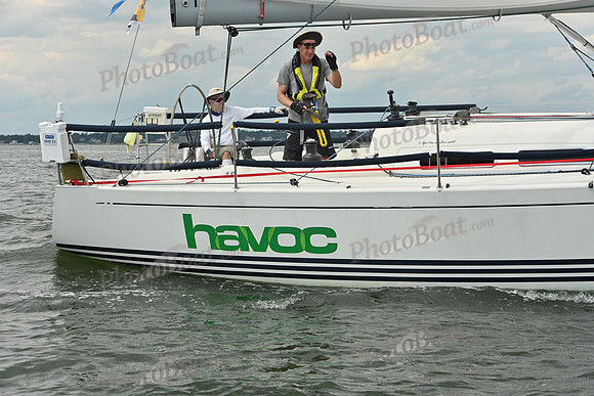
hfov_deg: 28.8
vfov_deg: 19.5
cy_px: 198
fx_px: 1155
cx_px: 297
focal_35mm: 70
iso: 320
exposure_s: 1/1250
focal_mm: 70
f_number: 8
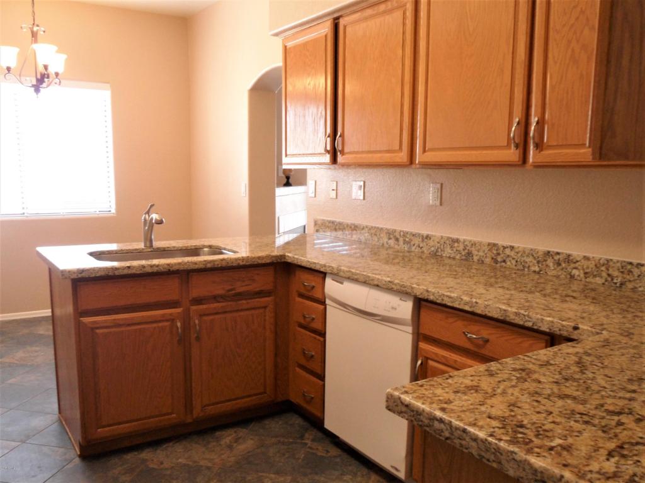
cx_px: 322
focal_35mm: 27
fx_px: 503
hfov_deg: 65.3
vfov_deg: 51.4
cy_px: 242
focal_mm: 4.9
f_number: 3.5
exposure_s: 1/15
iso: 200
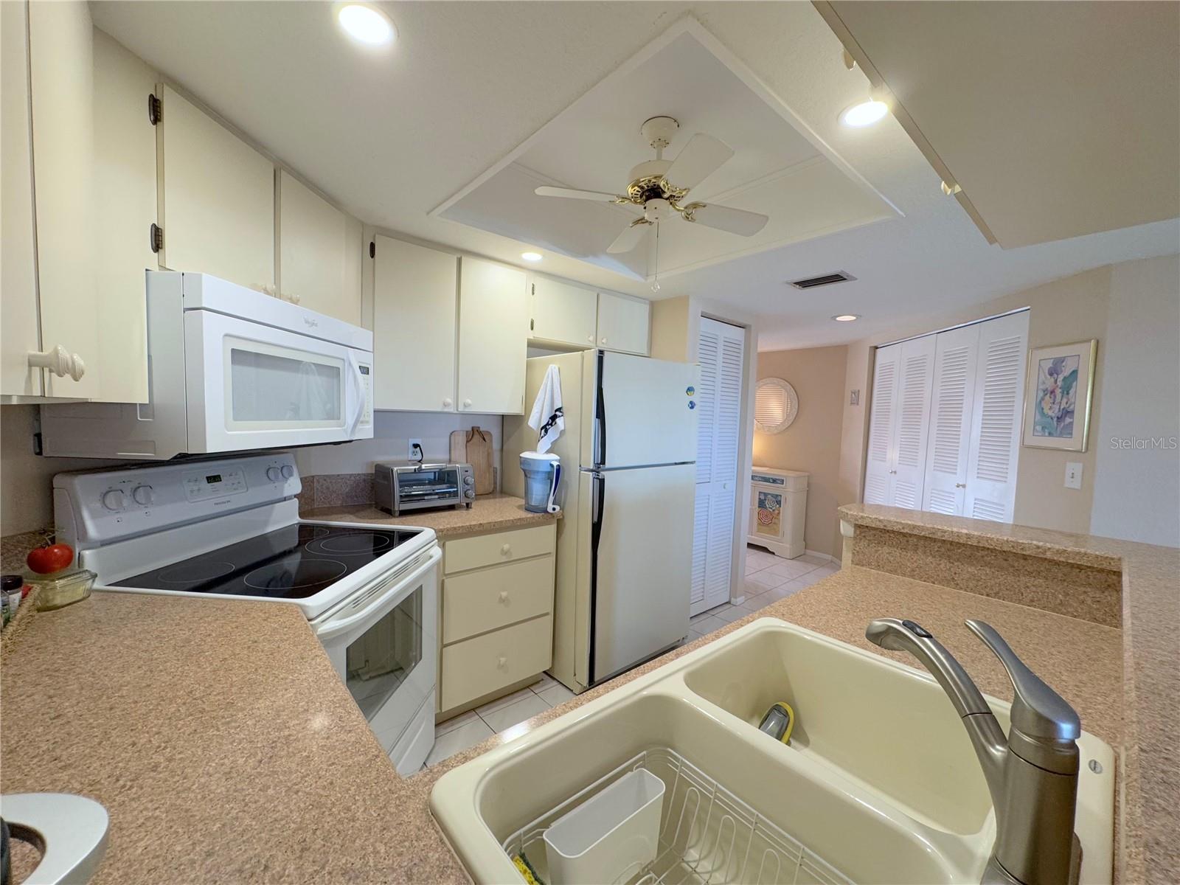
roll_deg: -2.1
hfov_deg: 102.1
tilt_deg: -3.8
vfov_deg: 85.7
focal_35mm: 14
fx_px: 477
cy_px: 442
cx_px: 590
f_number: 2.2
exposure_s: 1/120
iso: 160
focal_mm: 2.22
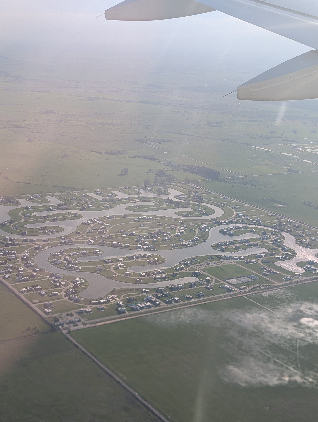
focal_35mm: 49
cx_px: 159
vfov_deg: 38.9
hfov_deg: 29.7
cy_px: 211
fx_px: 599
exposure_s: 1/900
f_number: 1.68
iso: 21
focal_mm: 6.9
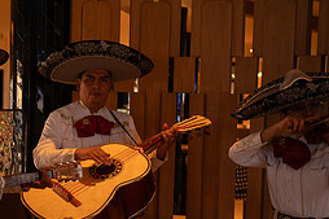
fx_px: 731
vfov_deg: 17.0
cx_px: 12
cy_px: 142
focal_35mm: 80
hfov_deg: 24.4
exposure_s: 1/125
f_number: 1.8
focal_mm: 35
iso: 800
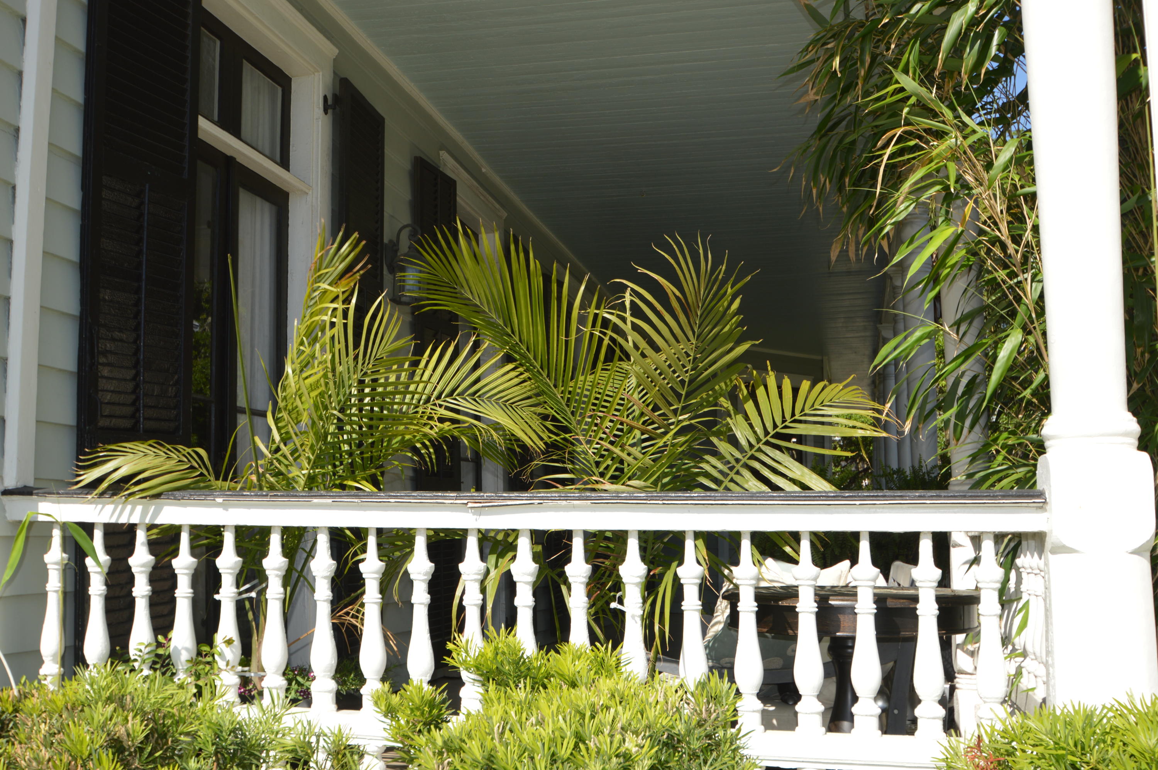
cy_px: 385
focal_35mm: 36
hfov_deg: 53.2
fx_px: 1157
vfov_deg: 36.8
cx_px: 579
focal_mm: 24
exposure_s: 1/200
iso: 100
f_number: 7.1
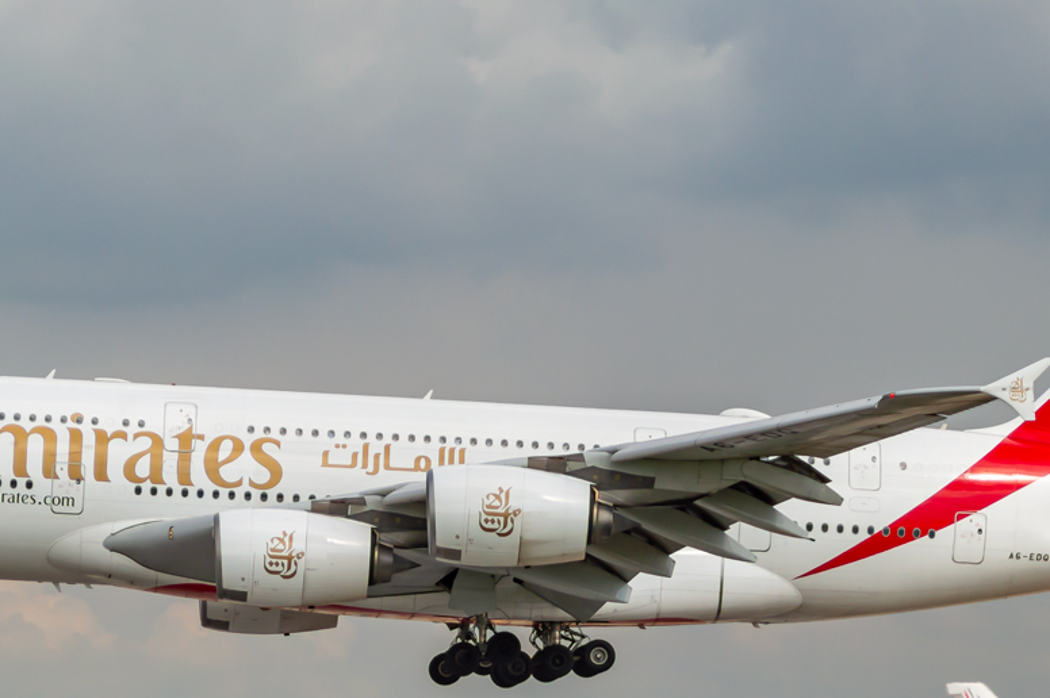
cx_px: 559
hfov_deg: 10.1
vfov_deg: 6.8
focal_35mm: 203
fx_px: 5916
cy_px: 431
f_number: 6.3
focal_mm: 70
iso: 200
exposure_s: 1/2000
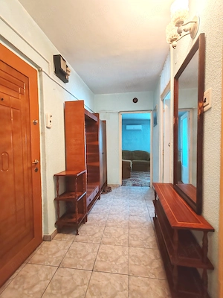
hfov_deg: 78.1
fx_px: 137
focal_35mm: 16
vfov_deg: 94.5
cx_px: 112
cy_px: 149
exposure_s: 1/25
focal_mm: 1.96
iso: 400
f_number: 2.2
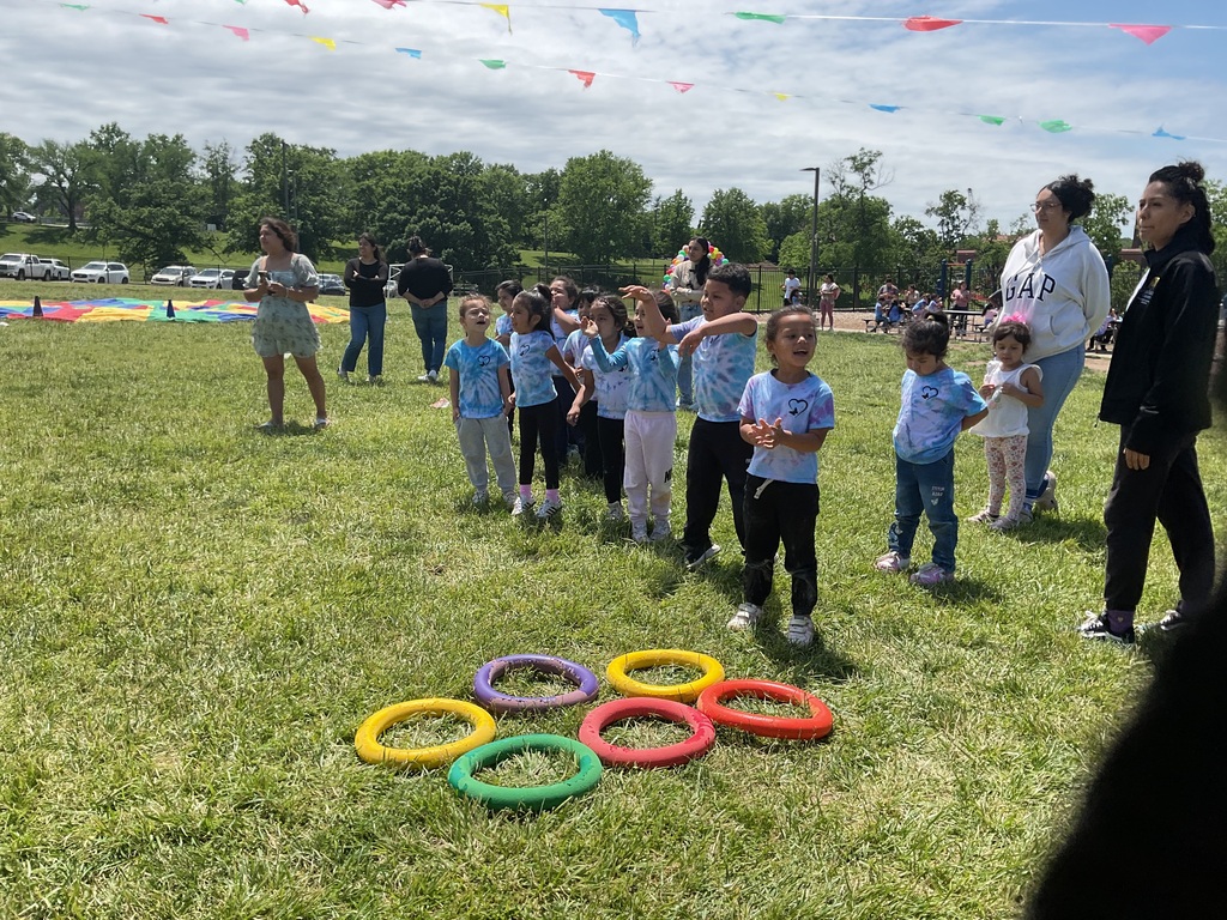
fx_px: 1028
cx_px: 614
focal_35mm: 29
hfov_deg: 61.7
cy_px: 460
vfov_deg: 48.2
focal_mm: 3
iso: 16
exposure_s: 1/1848
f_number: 1.8
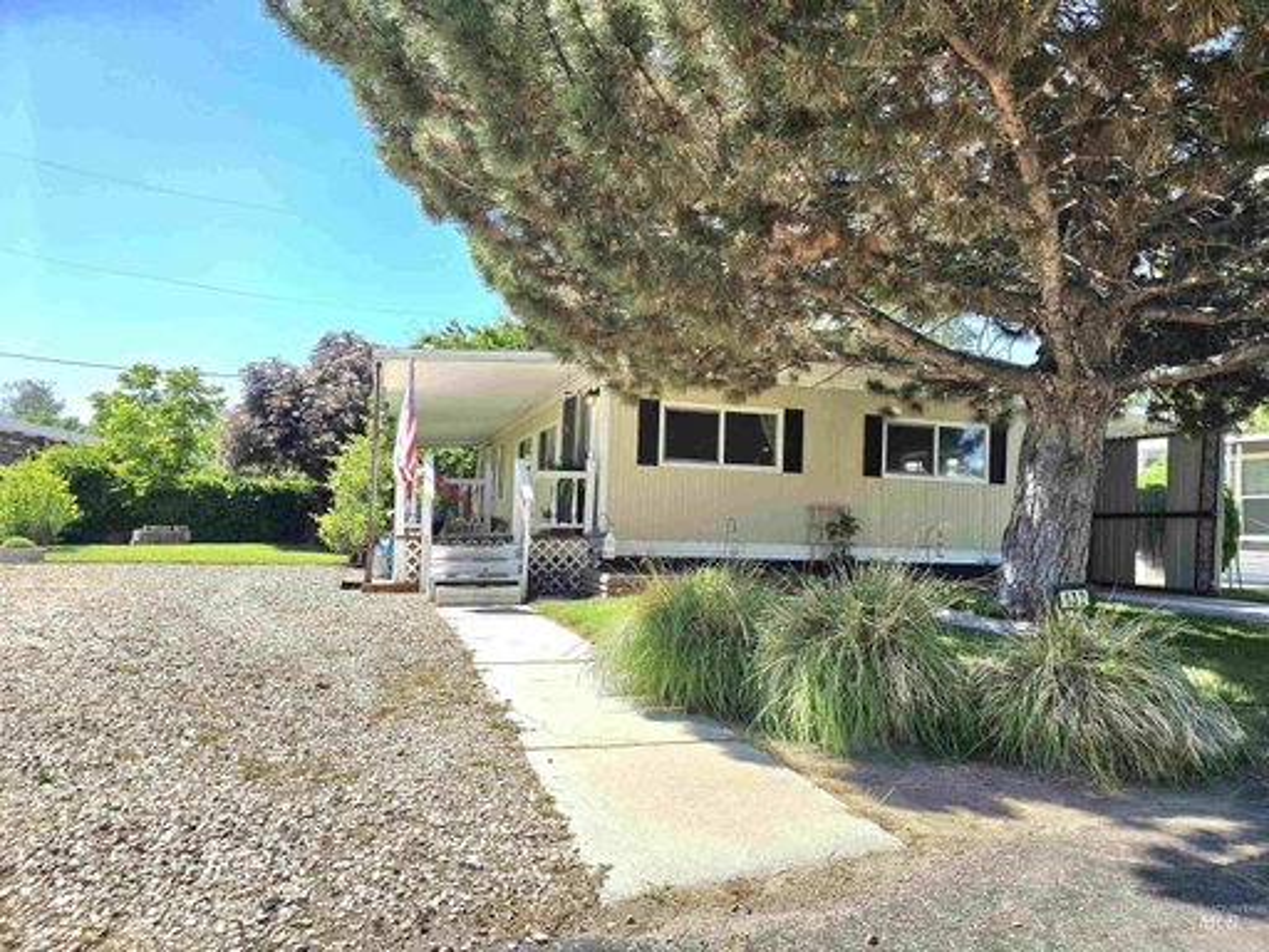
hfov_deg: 73.9
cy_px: 476
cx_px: 634
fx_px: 843
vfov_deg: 58.9
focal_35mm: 23
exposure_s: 1/455
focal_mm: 6.3
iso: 12
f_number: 1.7
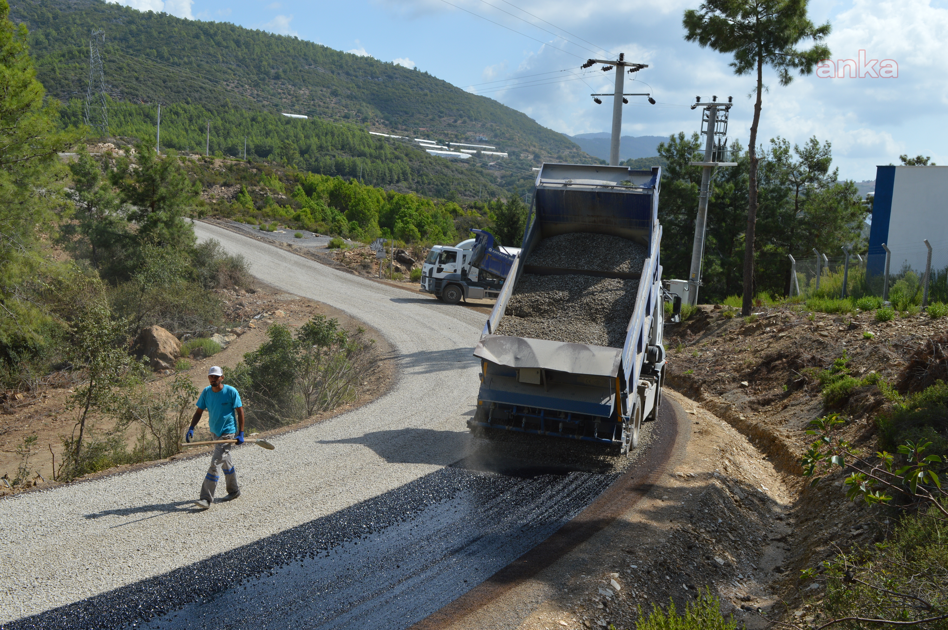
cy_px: 315
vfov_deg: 38.3
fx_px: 908
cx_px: 474
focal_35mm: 34
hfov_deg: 55.1
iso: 100
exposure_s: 1/250
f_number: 8
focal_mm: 23
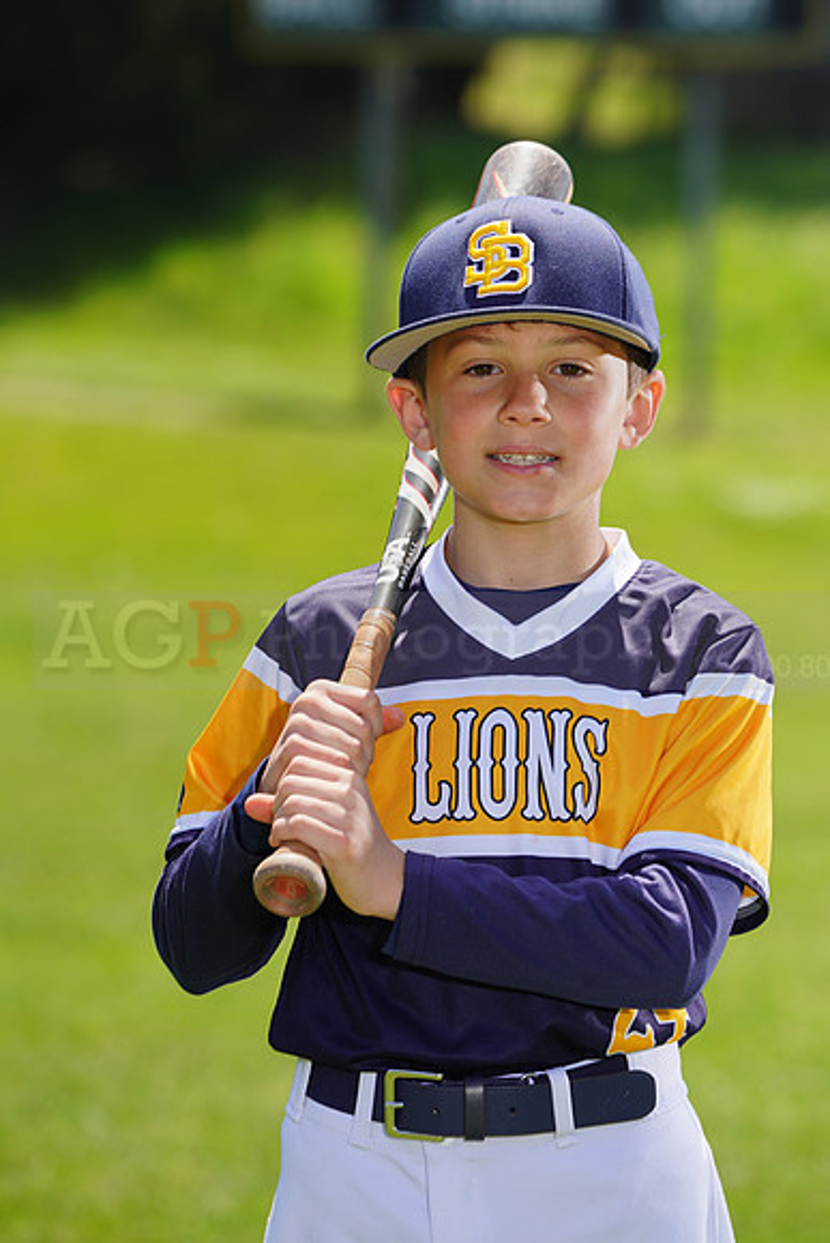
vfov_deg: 8.0
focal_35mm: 256
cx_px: 415
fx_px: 8847
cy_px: 622
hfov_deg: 5.4
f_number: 8
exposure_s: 1/250
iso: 100
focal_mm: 256
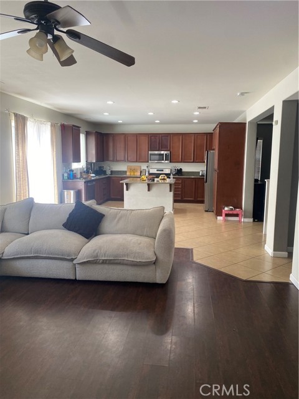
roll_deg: -1.5
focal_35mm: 26
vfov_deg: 67.3
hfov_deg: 53.1
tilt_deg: -6.2
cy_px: 200
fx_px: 299
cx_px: 150
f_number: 1.8
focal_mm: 4.25
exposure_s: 1/60
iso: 80
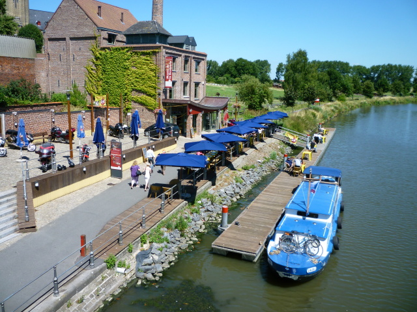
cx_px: 208
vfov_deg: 48.2
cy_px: 156
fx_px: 349
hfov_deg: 61.7
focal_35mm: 29
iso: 80
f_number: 3.5
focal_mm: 5.2
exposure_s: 1/500
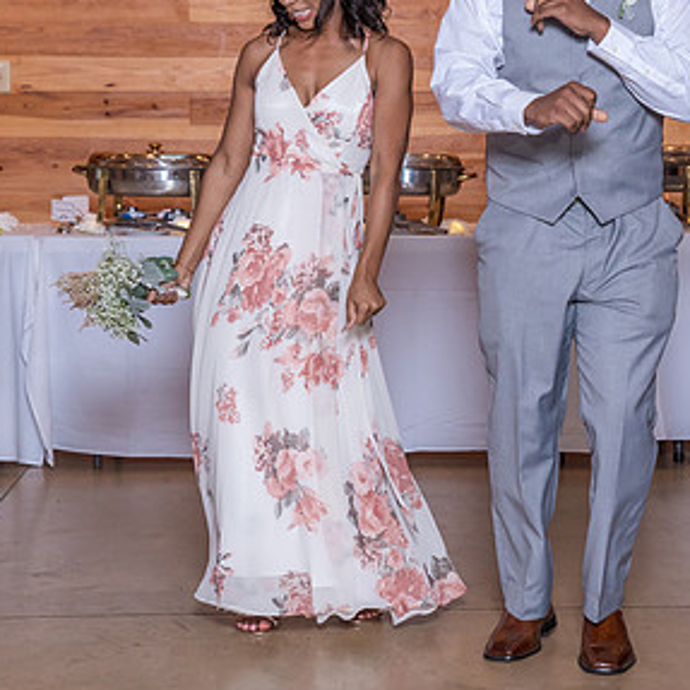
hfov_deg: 14.5
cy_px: 210
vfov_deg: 14.5
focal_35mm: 120
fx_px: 2706
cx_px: 488
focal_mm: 62
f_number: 4
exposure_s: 1/200
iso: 2000
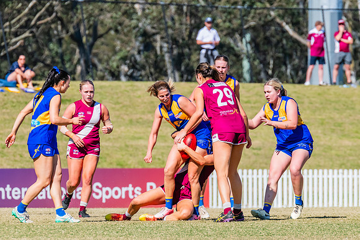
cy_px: 154
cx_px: 167
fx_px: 5734
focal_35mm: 573
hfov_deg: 3.6
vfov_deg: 2.4
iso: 800
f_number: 10
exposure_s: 1/1600
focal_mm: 420
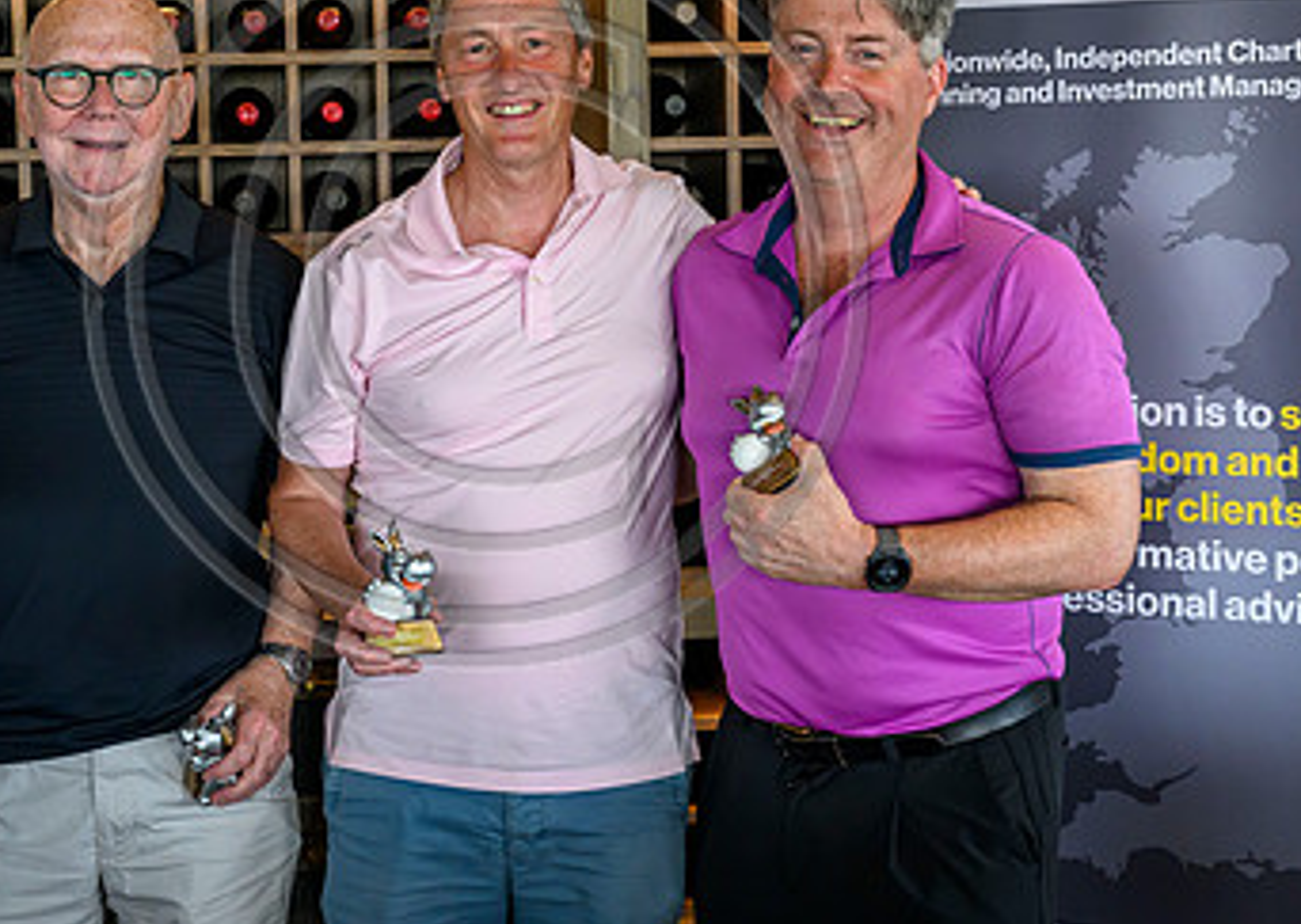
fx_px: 2545
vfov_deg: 20.5
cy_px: 278
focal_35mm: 69
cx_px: 547
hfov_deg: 28.6
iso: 2000
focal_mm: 39
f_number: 5
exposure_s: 1/320
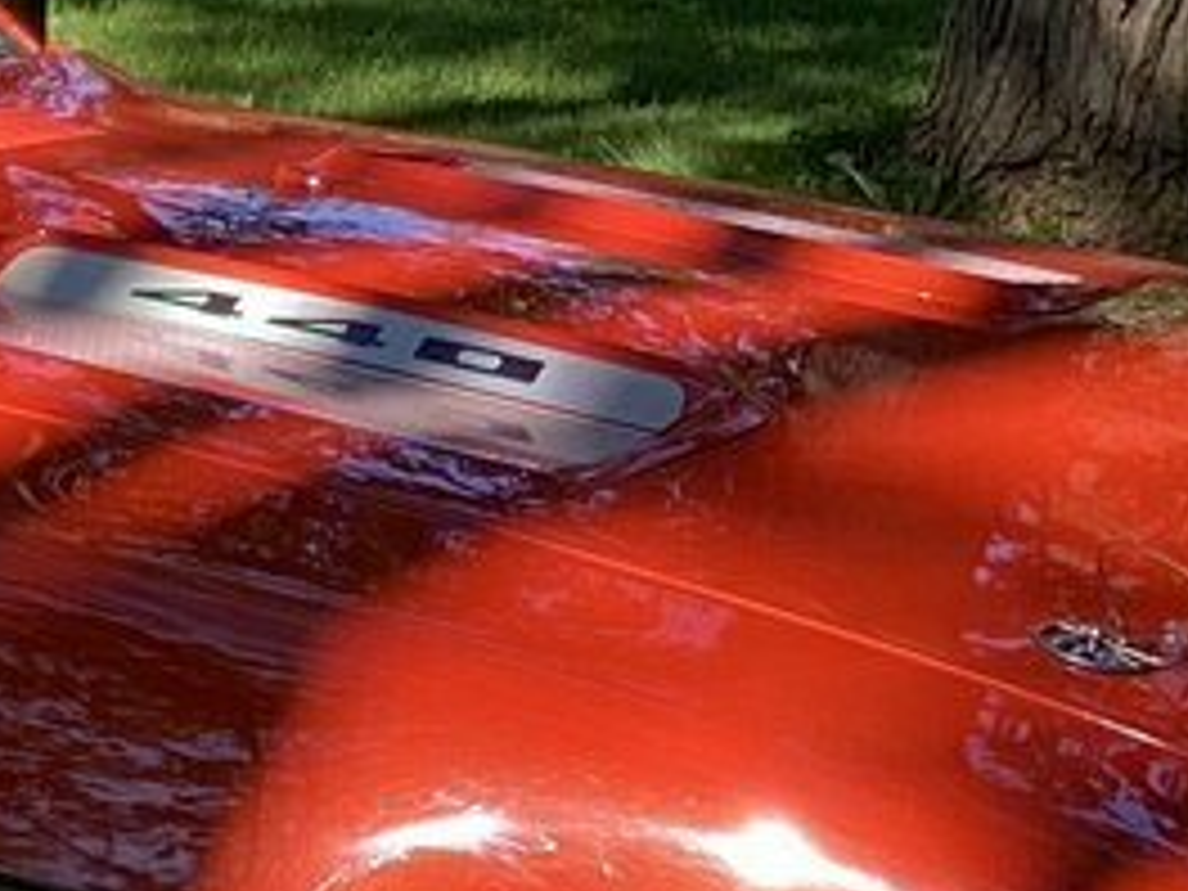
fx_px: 4839
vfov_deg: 10.5
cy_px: 288
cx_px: -594
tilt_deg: -11.3
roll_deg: +0.4
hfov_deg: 13.2
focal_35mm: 141
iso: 25
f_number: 2.4
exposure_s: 1/189
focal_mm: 3.3
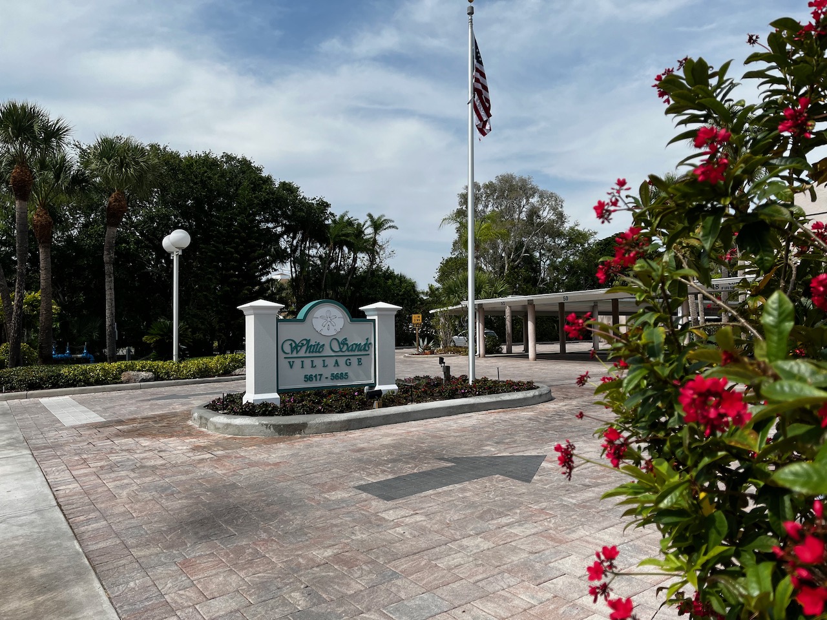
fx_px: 621
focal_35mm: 26
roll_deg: +1.5
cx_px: 414
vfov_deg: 53.1
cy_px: 310
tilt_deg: +1.6
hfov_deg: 67.3
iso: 50
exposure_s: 1/4310
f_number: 1.6
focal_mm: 5.1
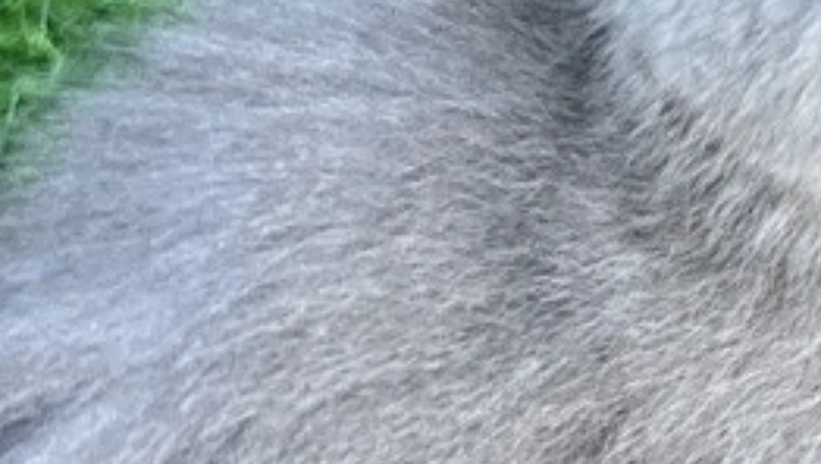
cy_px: 103
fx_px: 3138
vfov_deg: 8.4
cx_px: 1022
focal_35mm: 144
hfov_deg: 14.4
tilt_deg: -35.5
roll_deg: +7.6
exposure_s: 1/121
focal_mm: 5.7
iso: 80
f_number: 1.5
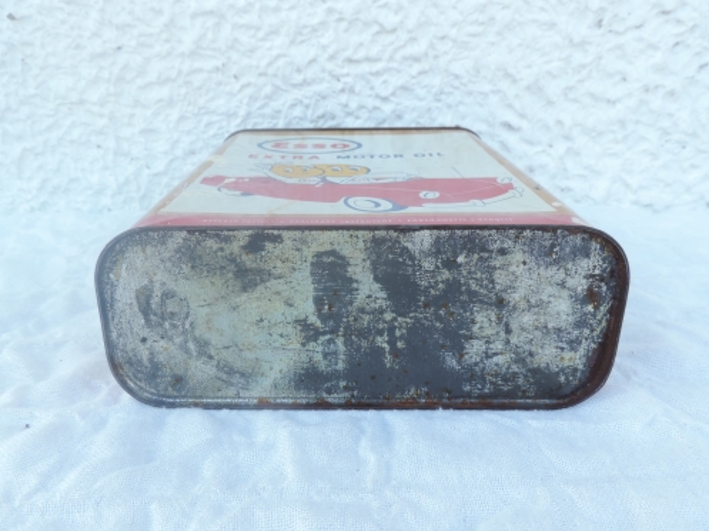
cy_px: 283
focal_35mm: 29
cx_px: 331
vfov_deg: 48.1
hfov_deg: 61.6
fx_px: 594
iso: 80
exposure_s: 1/80
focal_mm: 4.3
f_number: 3.3
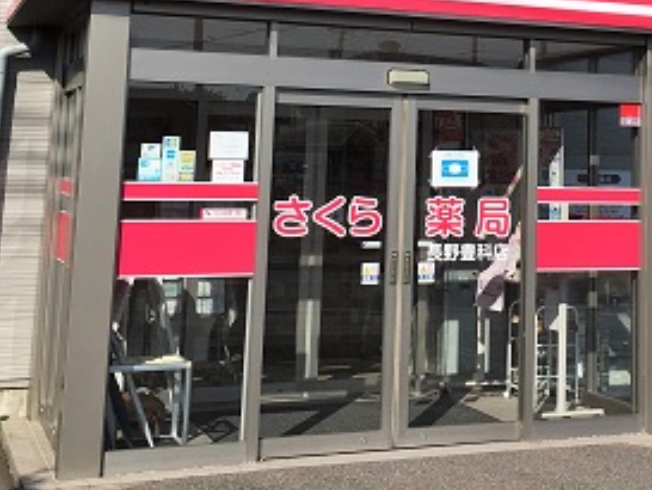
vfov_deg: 28.3
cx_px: 509
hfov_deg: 36.4
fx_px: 961
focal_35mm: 51
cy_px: 136
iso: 25
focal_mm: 4.15
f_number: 2.2
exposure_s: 1/2198
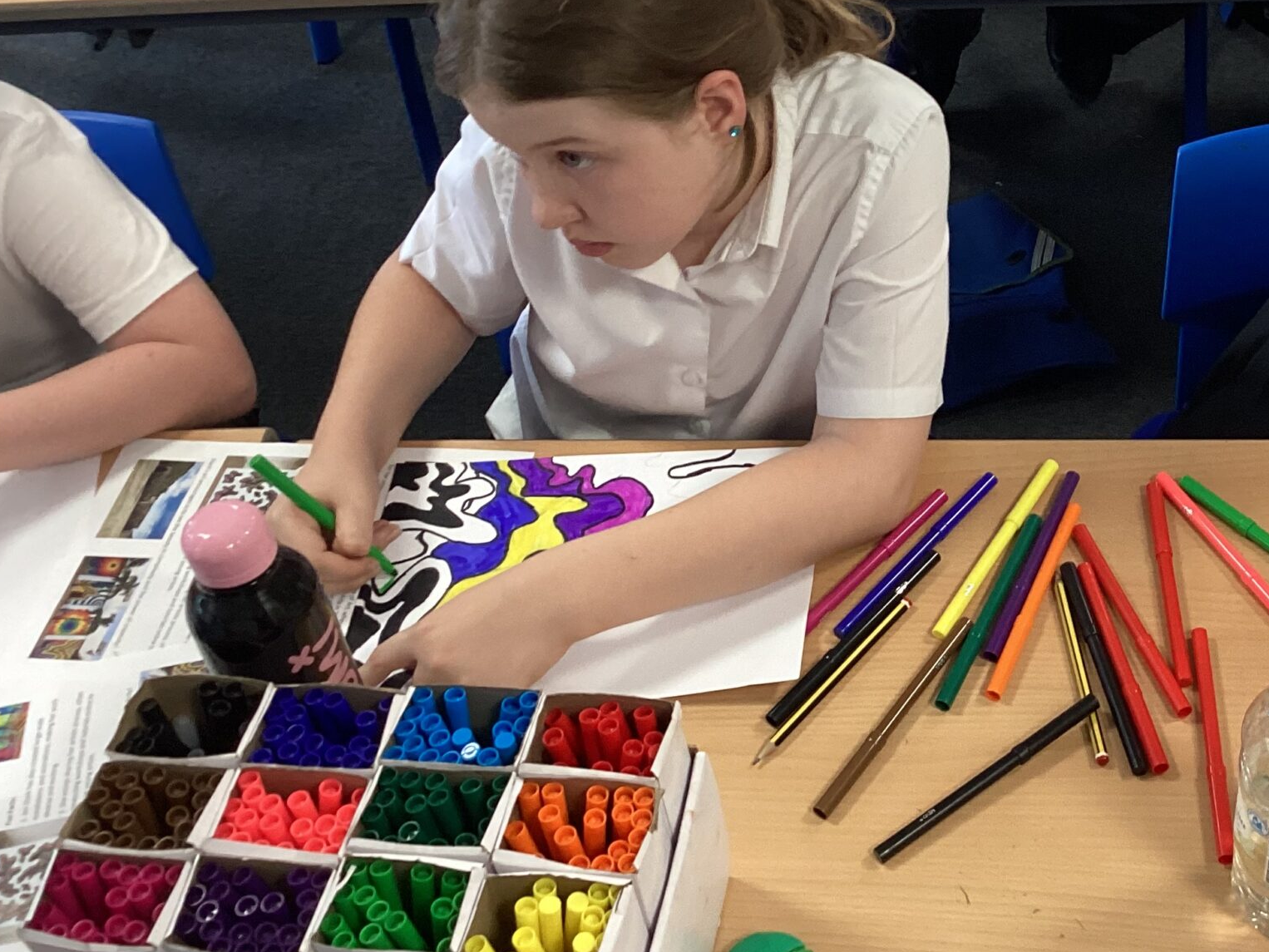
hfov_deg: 35.8
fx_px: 1907
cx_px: 989
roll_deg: +3.8
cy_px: 343
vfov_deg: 27.9
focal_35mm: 52
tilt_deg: -43.2
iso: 125
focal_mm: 3.3
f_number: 2.4
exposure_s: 1/50
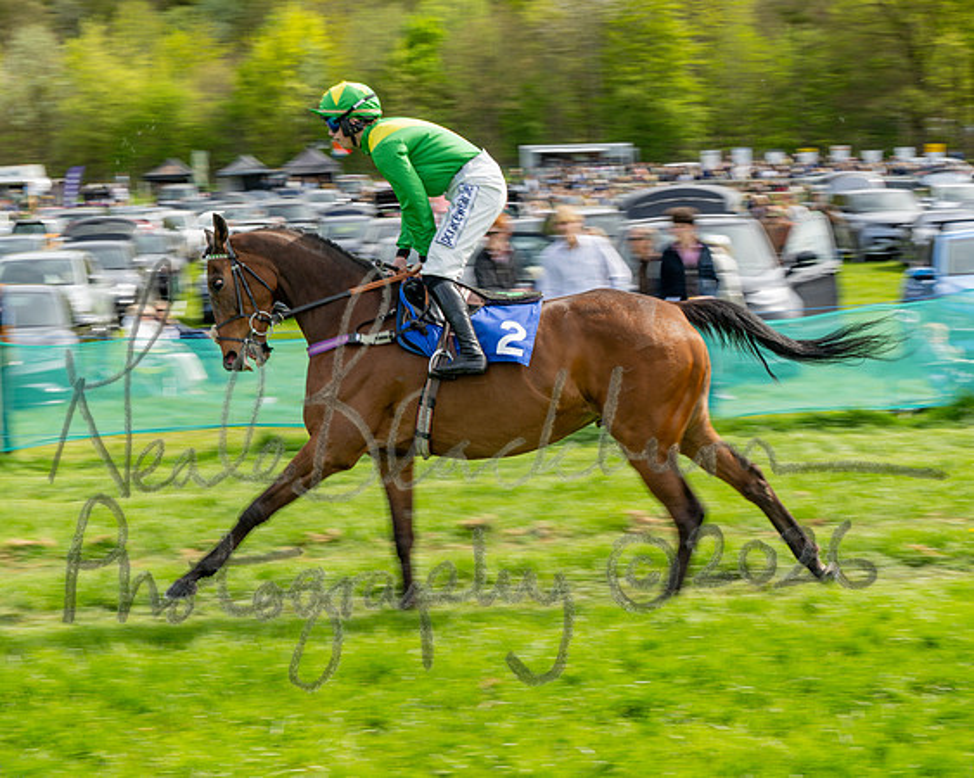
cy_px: 362
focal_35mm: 87
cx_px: 422
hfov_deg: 22.1
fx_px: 2497
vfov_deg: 17.7
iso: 100
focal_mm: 70
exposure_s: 1/160
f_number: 9
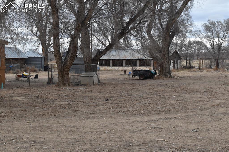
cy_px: 76
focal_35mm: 68
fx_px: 429
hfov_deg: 29.9
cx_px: 114
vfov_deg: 20.1
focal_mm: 45
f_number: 14
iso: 800
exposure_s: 1/200
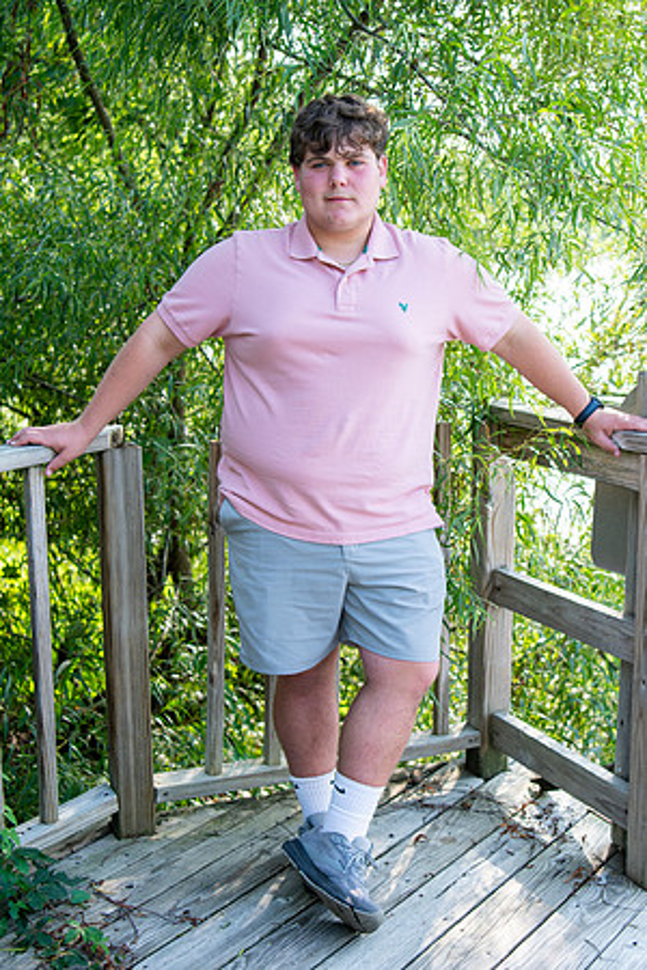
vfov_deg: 38.9
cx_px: 324
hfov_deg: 26.5
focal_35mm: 51
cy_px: 485
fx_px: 1375
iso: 100
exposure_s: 1/80
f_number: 2.8
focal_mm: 34
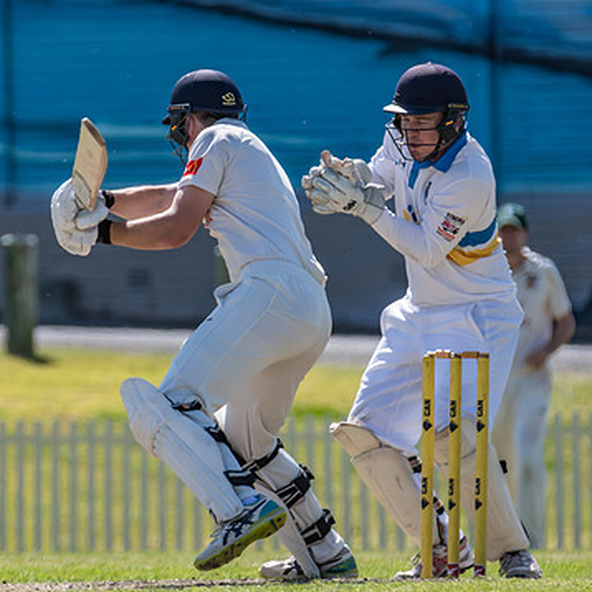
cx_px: 157
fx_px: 21400
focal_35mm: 1106
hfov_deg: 1.6
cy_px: 324
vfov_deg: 1.6
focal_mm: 460
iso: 640
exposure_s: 1/2500
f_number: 7.1
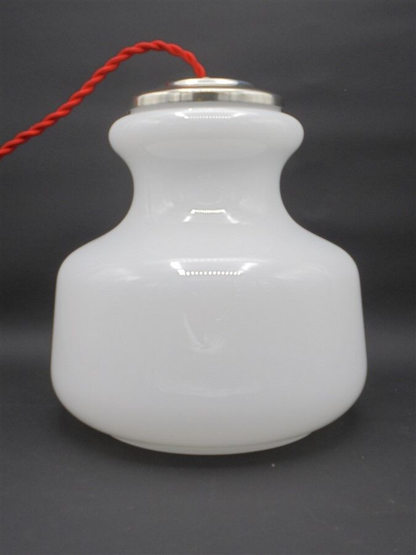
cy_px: 278
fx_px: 609
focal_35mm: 38
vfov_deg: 49.0
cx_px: 208
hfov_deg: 37.7
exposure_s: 1/125
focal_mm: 6.9
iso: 100
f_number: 4.2
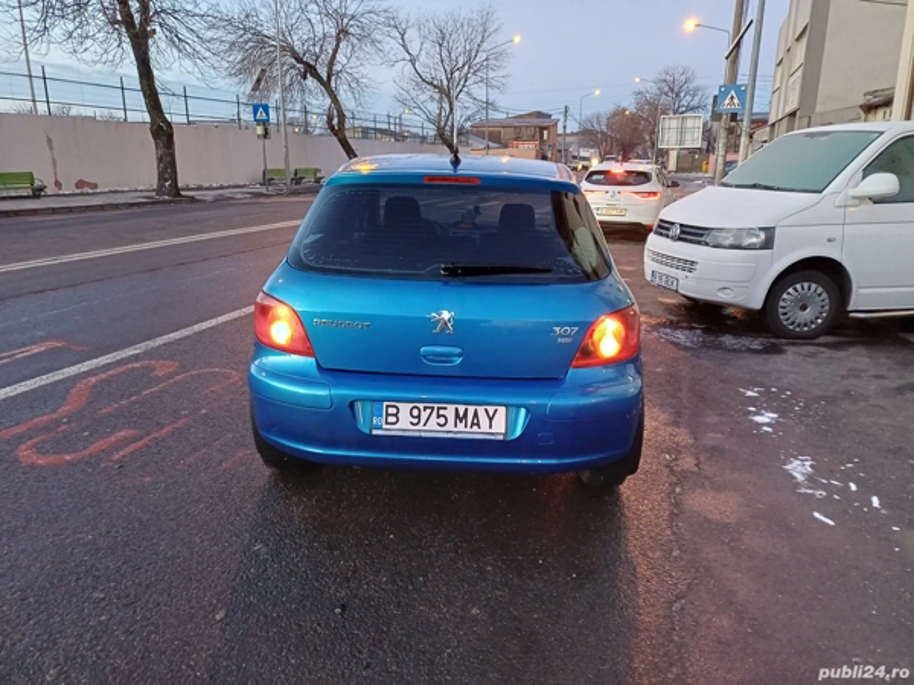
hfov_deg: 69.4
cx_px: 457
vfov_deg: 54.9
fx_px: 660
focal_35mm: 25
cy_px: 342
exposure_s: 1/33.3
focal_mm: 4.65
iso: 400
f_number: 1.8
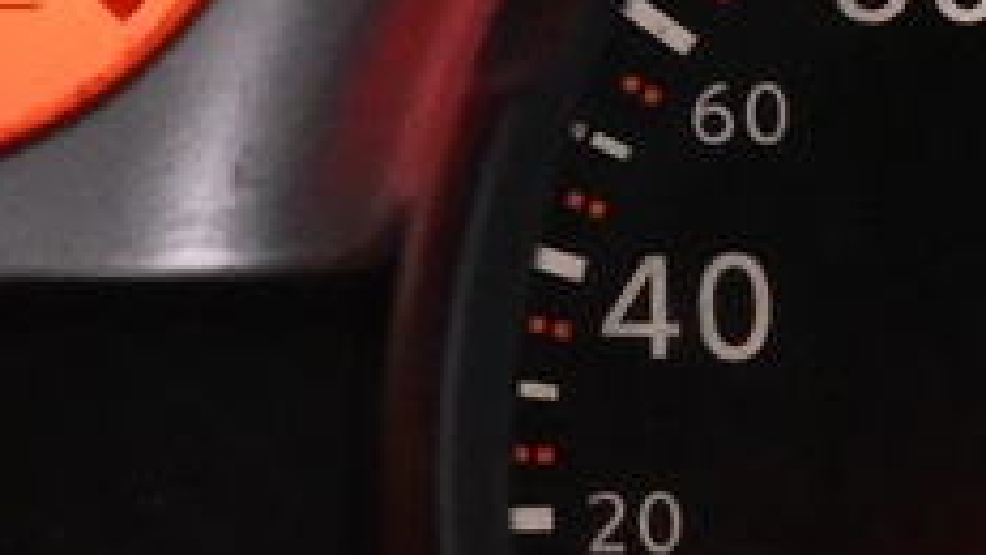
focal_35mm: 286
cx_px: -132
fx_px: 7478
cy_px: 9
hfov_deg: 7.5
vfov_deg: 4.2
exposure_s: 1/60
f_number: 4.5
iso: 4000
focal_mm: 26
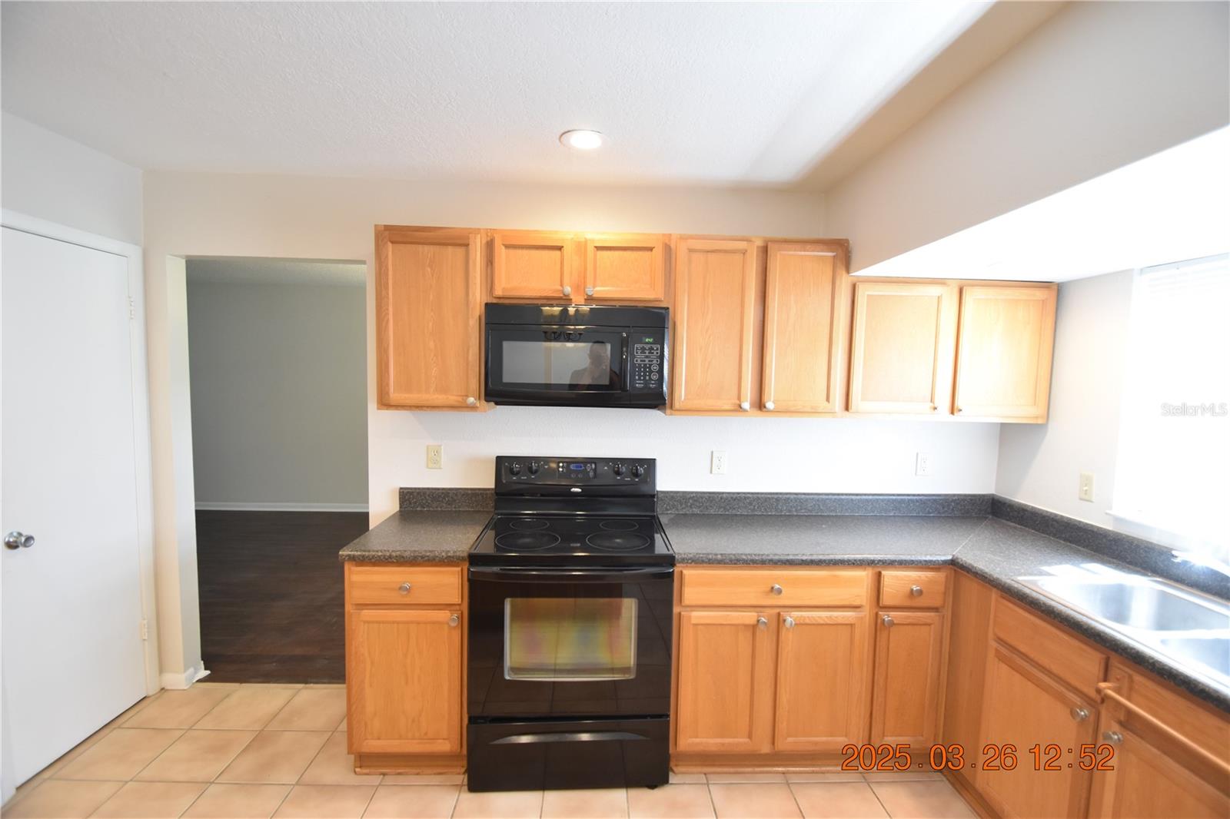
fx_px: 512
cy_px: 410
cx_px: 615
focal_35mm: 15
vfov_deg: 77.3
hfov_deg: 100.4
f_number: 3.5
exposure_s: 1/60
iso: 900
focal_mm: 10
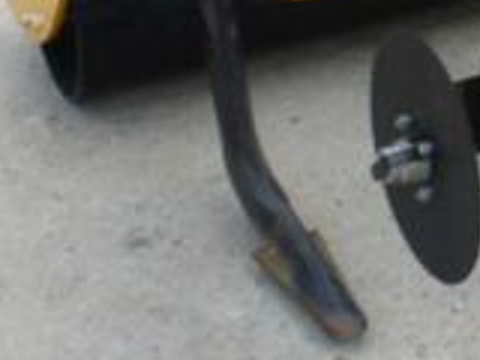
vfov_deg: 15.4
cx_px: 771
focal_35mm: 90
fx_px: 1248
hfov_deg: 18.6
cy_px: -141
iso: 100
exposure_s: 1/320
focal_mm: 4.3
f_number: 4
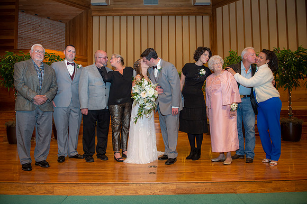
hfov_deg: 69.4
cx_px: 154
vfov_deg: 49.5
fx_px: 222
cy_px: 102
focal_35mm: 26
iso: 800
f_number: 3.5
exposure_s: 1/200
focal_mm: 26
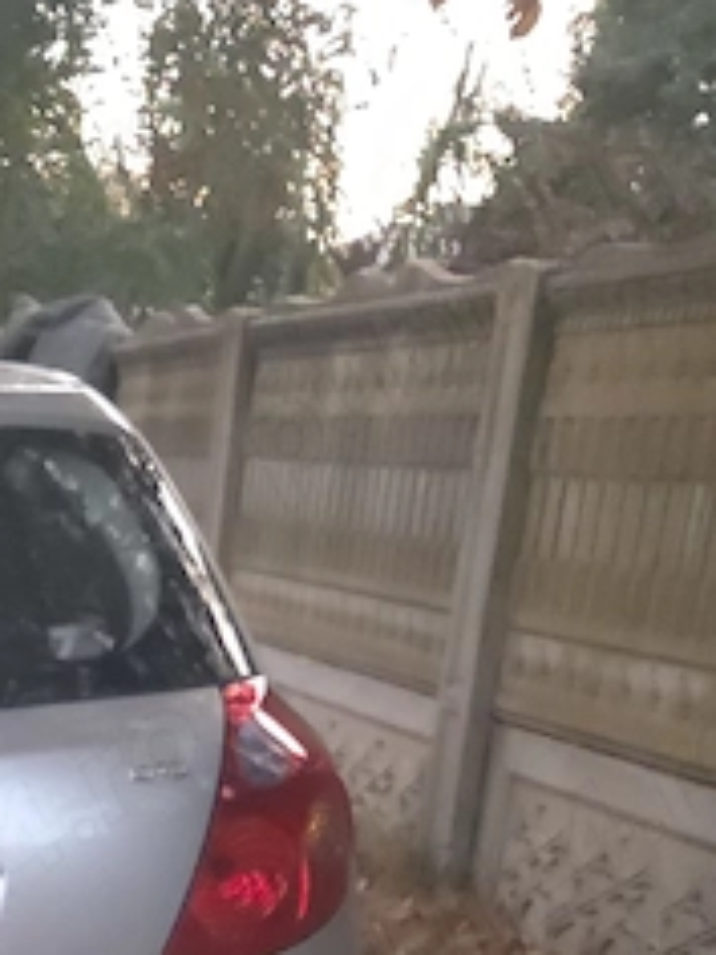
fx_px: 2151
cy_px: 1036
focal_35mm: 78
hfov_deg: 17.1
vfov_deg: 23.6
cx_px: -348
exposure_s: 1/1744
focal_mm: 5.4
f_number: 1.8
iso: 3200
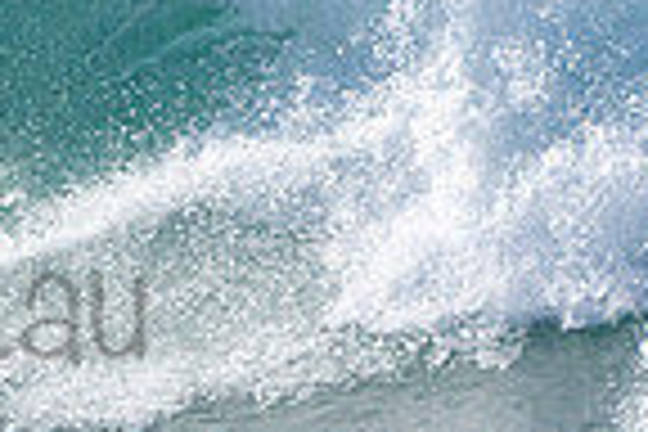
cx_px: -328
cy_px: 254
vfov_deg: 0.5
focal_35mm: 3031
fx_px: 54554
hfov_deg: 0.7
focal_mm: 500
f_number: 8
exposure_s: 1/320
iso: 100
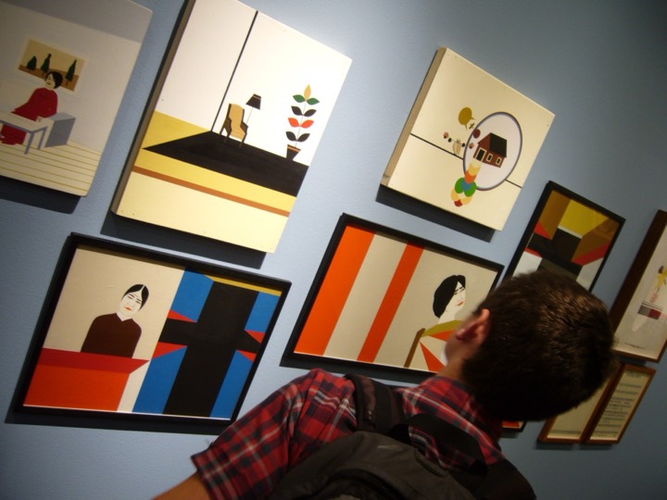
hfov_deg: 52.6
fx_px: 674
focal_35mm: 35
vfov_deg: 40.7
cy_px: 250
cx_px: 334
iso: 100
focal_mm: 5.8
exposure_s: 1/15
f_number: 2.8
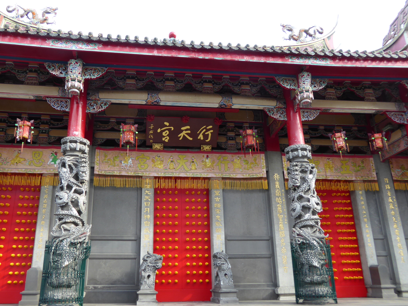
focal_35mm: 31
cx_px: 177
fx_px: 365
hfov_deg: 58.2
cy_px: 157
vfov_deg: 45.4
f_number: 3.3
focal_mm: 4.3
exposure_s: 1/125
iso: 100
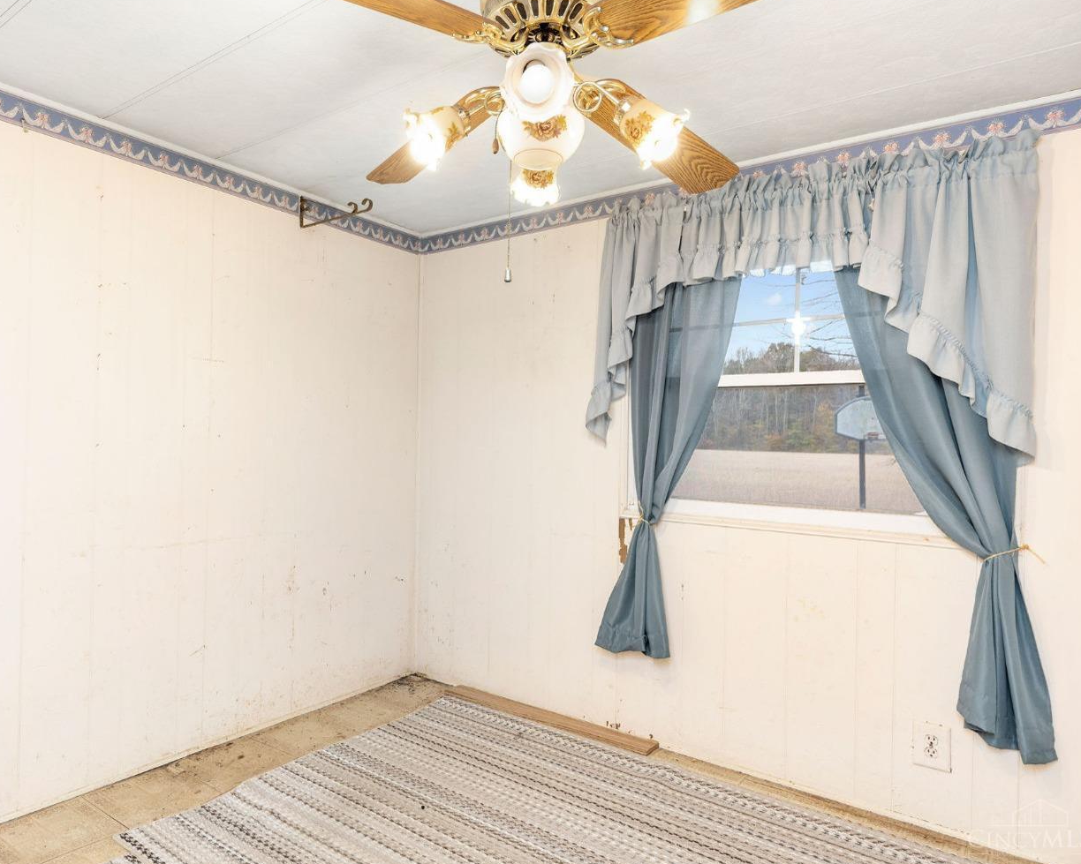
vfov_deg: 60.9
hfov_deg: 71.9
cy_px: 428
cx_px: 441
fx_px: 736
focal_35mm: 23
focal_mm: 20
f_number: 5.6
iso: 320
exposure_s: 1/25
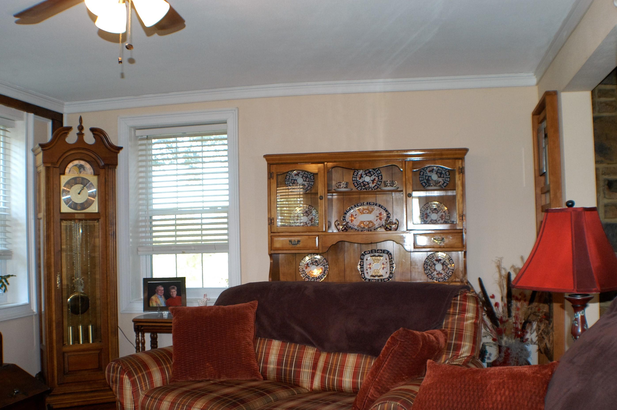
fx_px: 796
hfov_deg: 42.4
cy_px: 205
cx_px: 308
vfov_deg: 28.9
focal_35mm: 46
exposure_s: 1/80
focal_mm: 31
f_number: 4.5
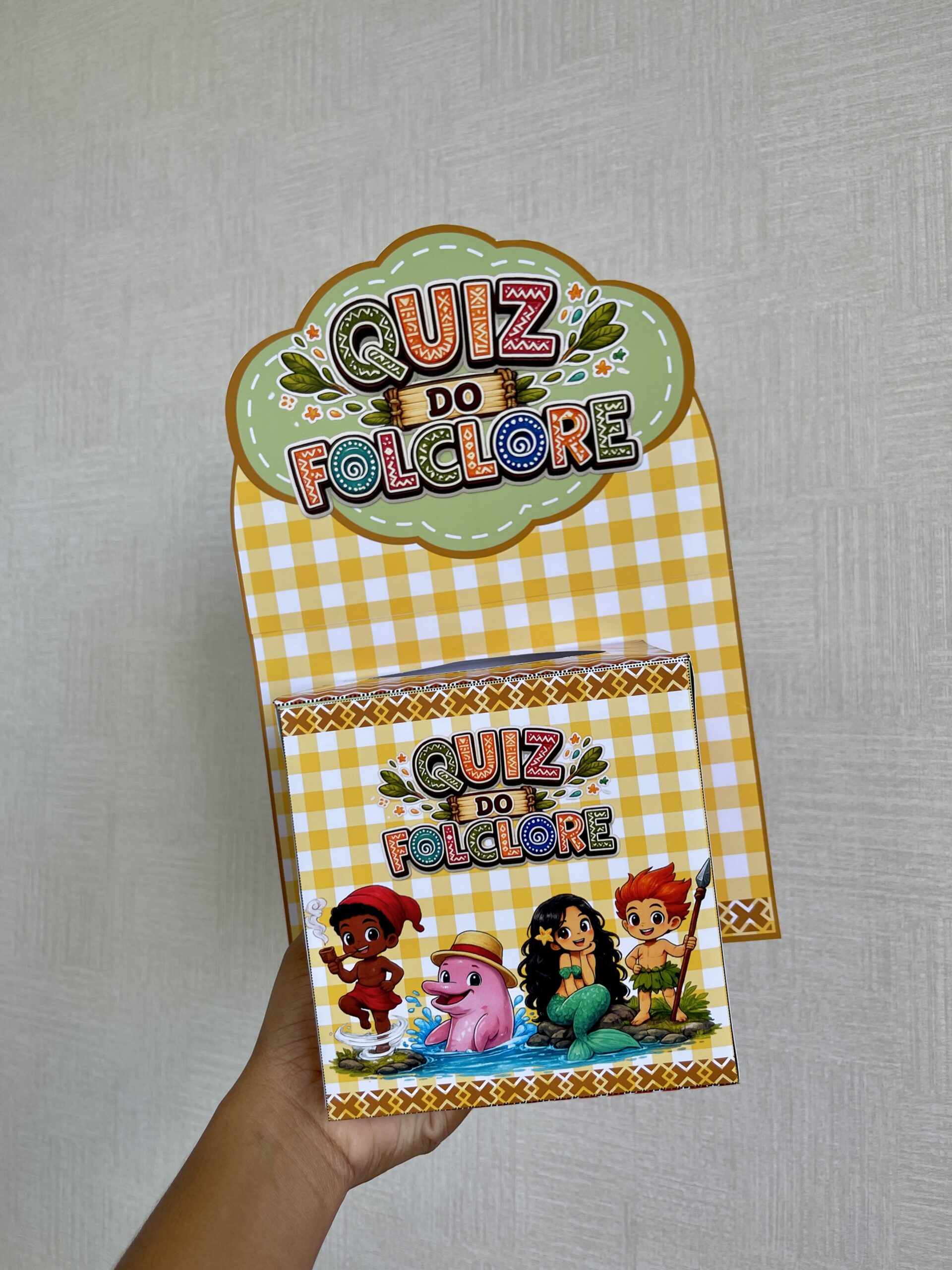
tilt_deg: +4.0
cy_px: 635
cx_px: 476
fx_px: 917
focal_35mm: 25
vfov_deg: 69.4
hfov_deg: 54.9
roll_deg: -1.2
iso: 50
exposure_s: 1/121
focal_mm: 5.1
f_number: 1.6
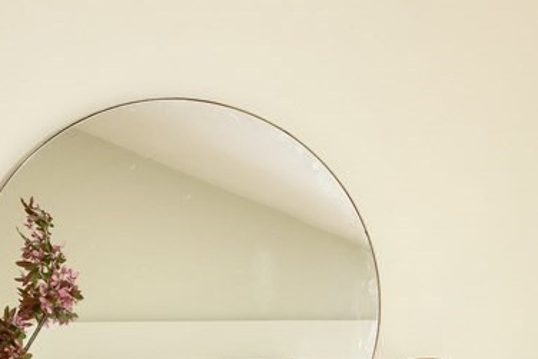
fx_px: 2074
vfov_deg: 9.3
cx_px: -84
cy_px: 690
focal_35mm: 139
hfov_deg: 14.4
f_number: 8
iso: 320
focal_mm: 25.5
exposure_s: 1/13
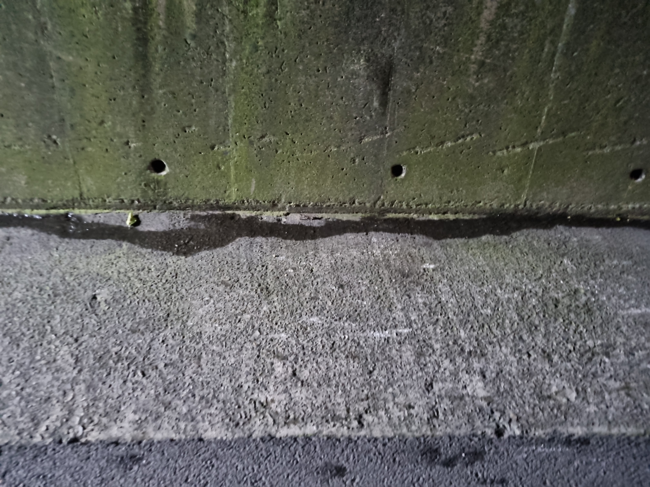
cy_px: 244
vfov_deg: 53.1
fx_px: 488
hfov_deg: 67.3
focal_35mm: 26
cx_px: 325
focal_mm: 5.4
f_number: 1.8
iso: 1000
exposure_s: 1/24
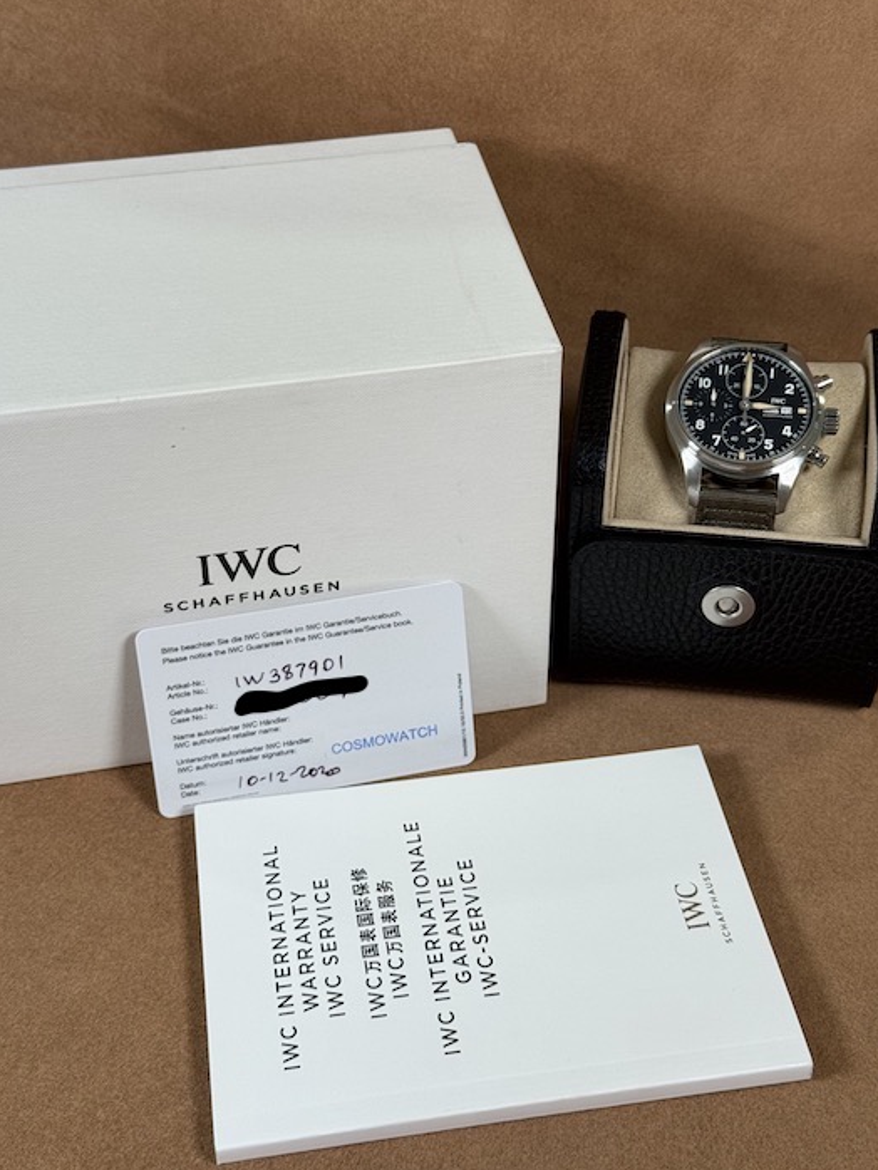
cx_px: 444
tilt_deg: -38.7
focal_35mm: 55
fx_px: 1859
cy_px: 511
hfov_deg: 26.6
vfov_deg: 34.9
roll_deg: +0.3
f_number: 1.78
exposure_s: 1/117
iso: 100
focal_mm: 6.76
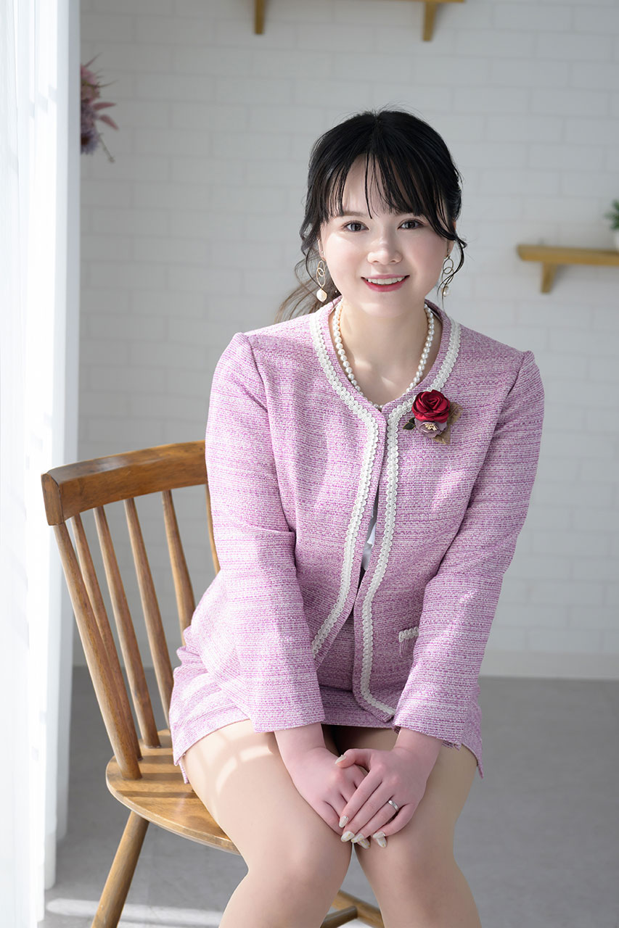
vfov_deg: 27.0
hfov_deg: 18.2
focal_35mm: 75
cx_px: 310
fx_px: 1935
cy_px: 464
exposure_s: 1/200
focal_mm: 50
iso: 160
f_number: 2.8
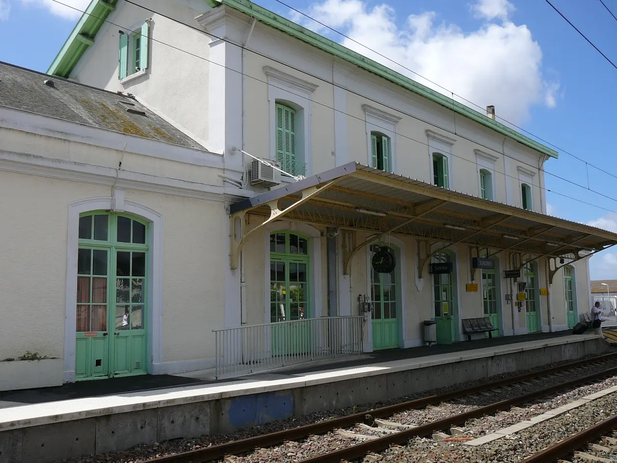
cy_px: 232
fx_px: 624
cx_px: 308
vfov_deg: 40.7
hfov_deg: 52.6
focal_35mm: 35
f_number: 5
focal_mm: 5.2
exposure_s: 1/500
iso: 80
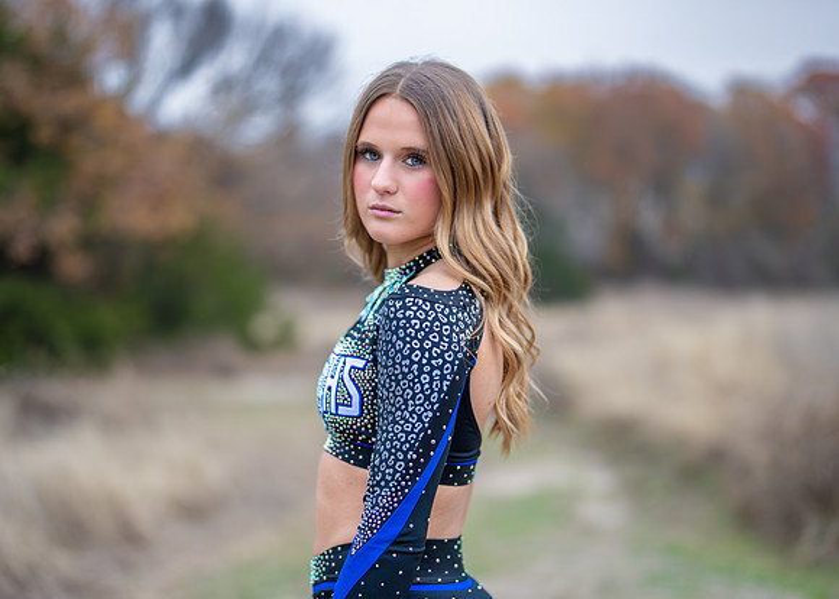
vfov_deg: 22.5
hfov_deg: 31.2
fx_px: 1504
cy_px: 303
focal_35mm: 63
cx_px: 403
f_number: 1.2
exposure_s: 1/1000
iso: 400
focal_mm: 50
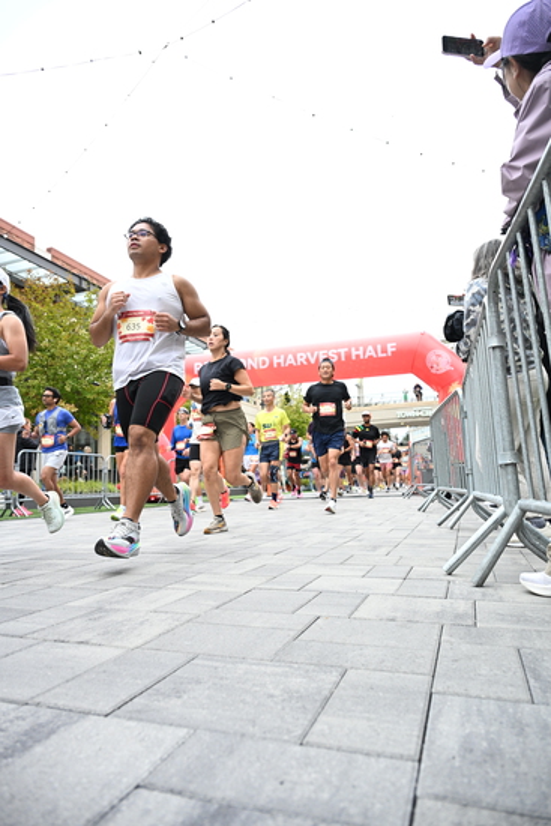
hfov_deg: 53.2
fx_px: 551
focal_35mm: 24
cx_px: 276
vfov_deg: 73.7
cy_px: 413
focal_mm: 24
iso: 2000
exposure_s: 1/640
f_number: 4
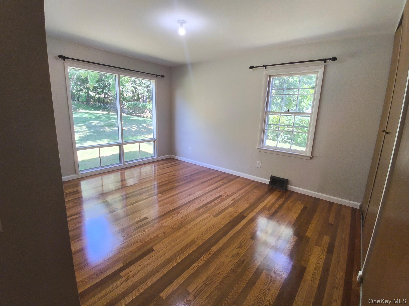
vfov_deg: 78.1
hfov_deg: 94.5
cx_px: 204
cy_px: 153
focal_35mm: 16
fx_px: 189
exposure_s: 1/60
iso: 64
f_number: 2.2
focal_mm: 1.46
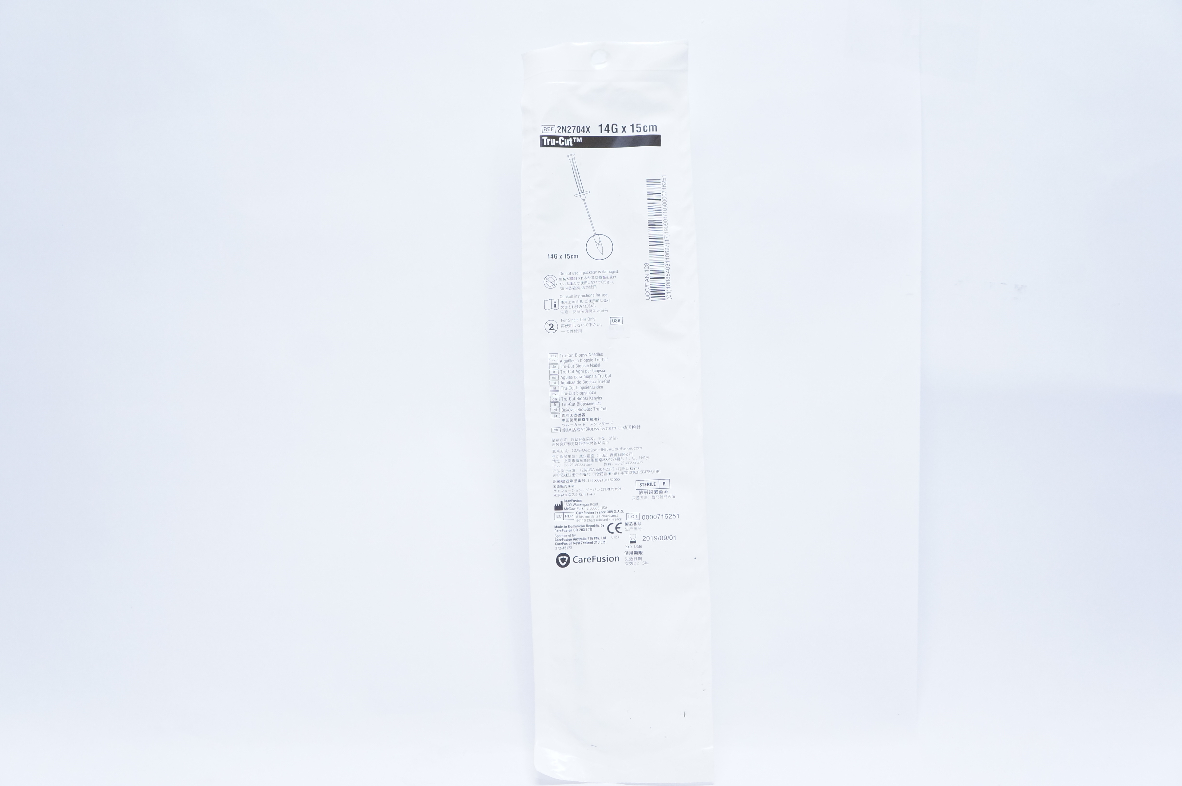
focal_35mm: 34
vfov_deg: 38.3
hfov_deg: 55.2
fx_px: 1132
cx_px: 591
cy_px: 393
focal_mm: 23
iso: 1600
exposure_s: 1/125
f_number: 5
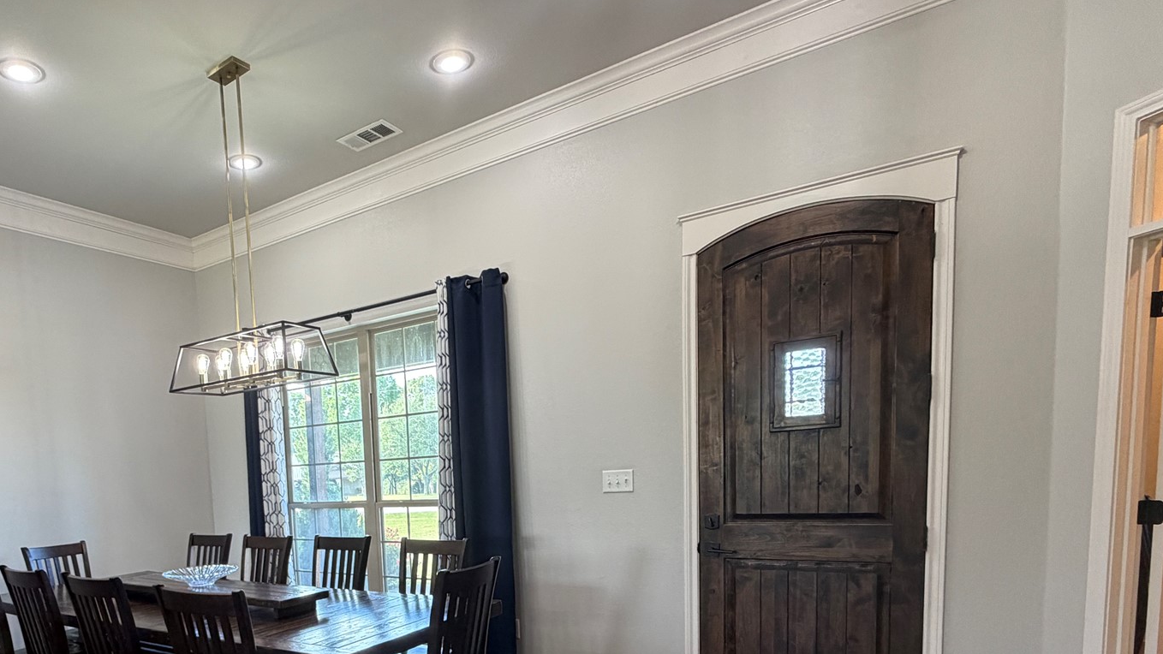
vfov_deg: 46.2
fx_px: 709
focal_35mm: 23
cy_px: 547
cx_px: 383
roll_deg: +3.4
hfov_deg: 76.1
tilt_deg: -6.4
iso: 250
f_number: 2.2
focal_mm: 2.22
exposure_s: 1/60
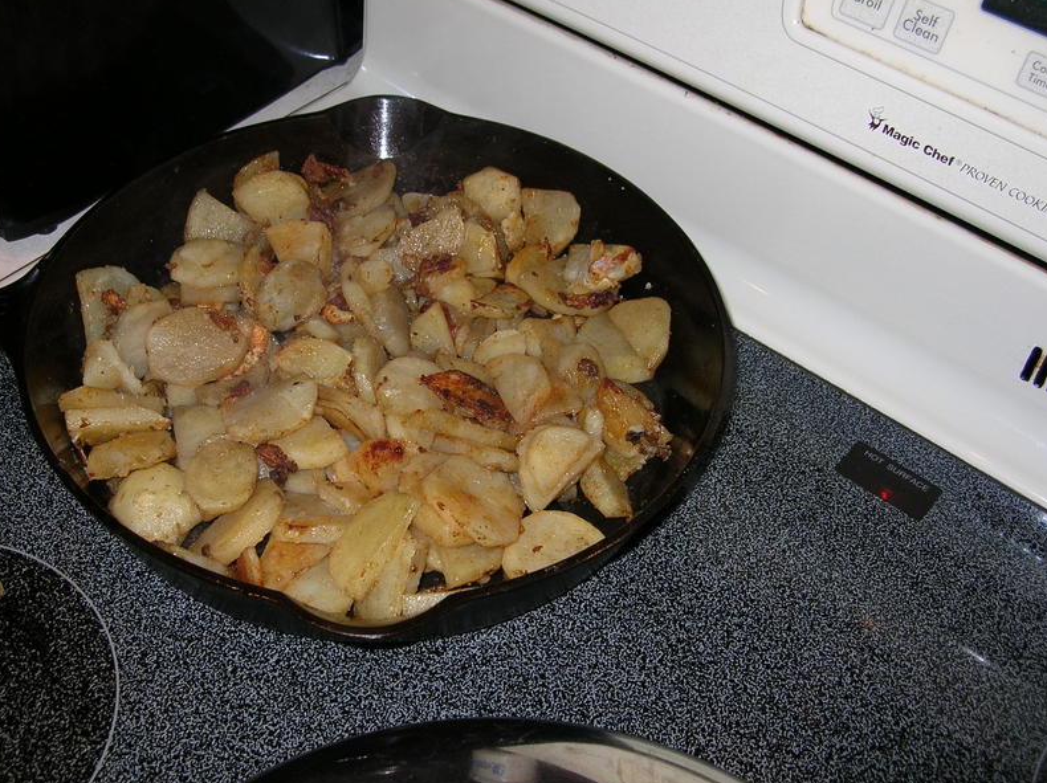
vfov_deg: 35.1
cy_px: 389
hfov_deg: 45.8
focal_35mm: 41
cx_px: 473
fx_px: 1239
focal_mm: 6
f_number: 2.7
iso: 50
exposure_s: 1/60.1
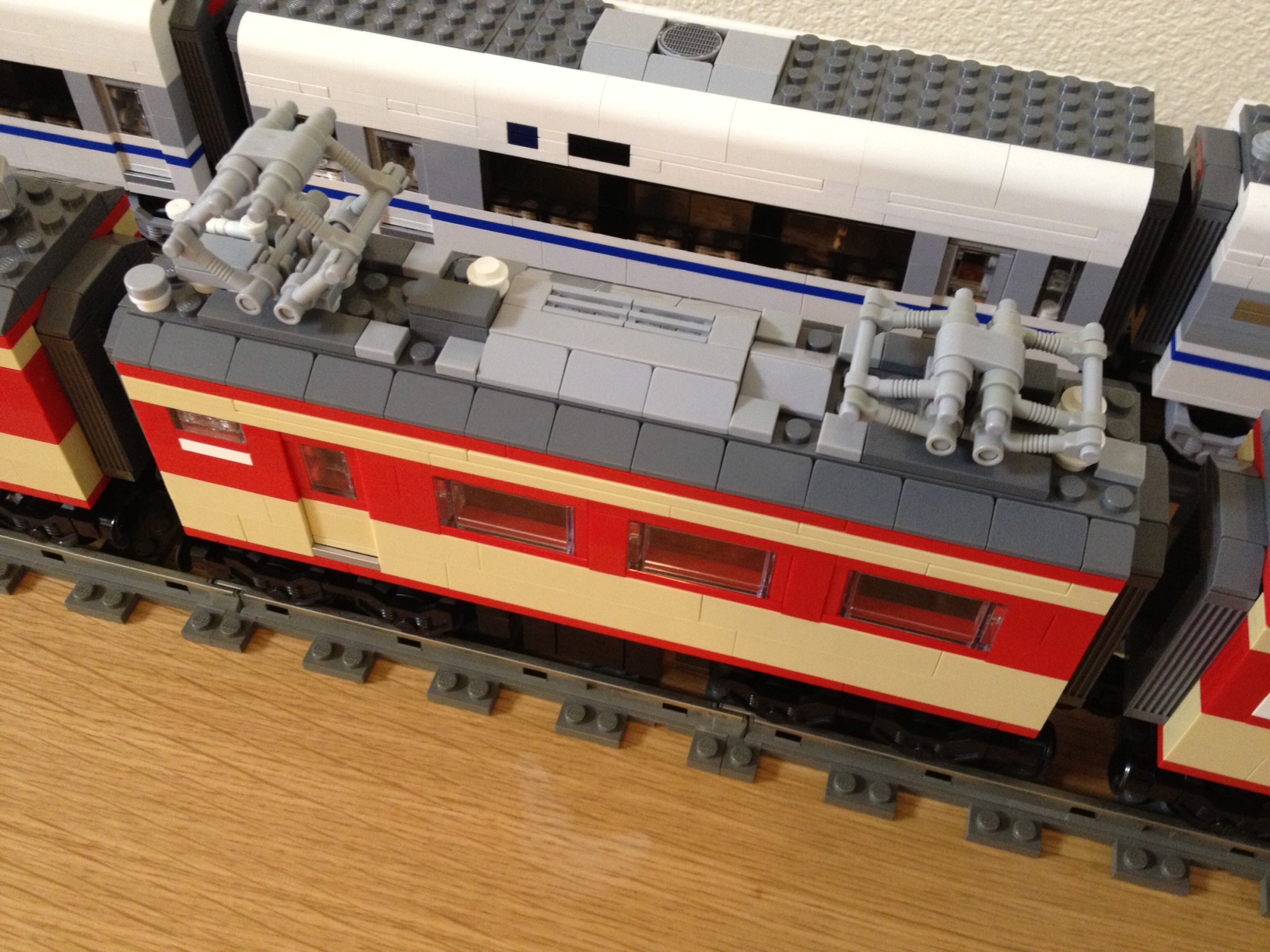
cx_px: 635
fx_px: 1284
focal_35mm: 35
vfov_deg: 40.7
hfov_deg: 52.6
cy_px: 476
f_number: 2.4
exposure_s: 1/20
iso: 250
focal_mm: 4.28
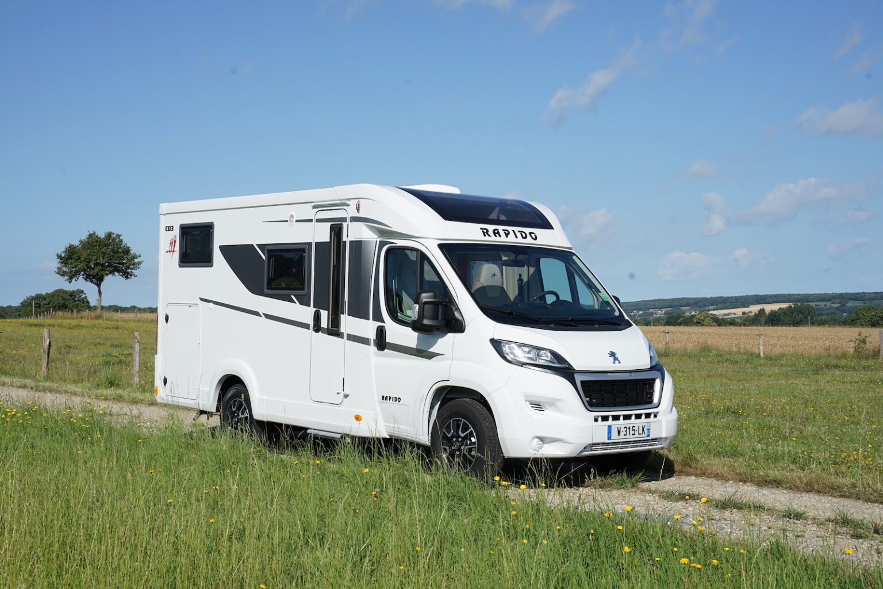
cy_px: 294
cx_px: 442
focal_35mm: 48
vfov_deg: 28.1
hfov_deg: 41.1
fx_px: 1177
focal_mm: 48
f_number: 13
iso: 400
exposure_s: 1/640
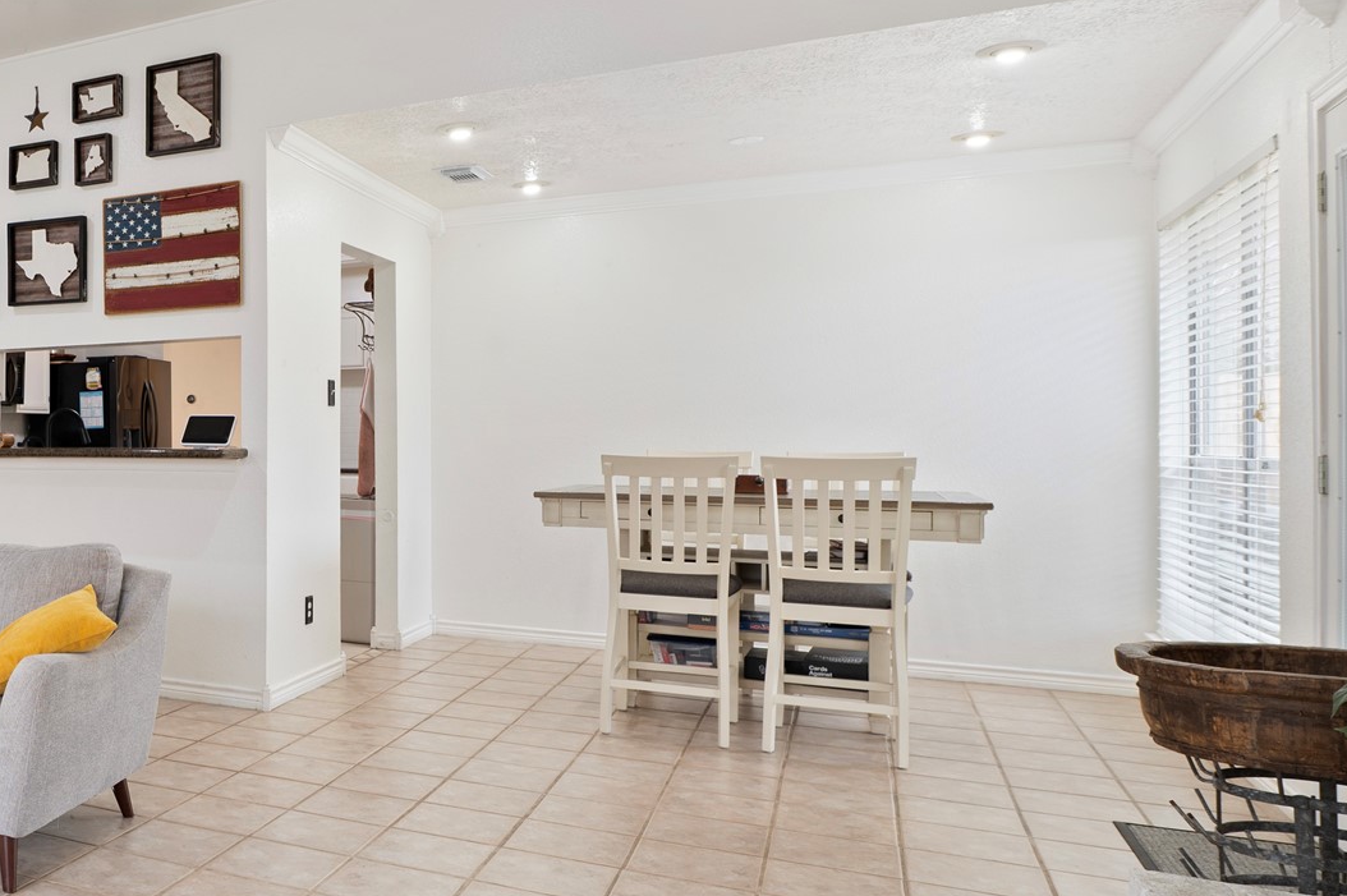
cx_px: 9
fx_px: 1234
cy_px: 450
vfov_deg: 39.9
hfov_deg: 47.7
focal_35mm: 33
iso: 100
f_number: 6.3
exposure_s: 1/2.5
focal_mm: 16
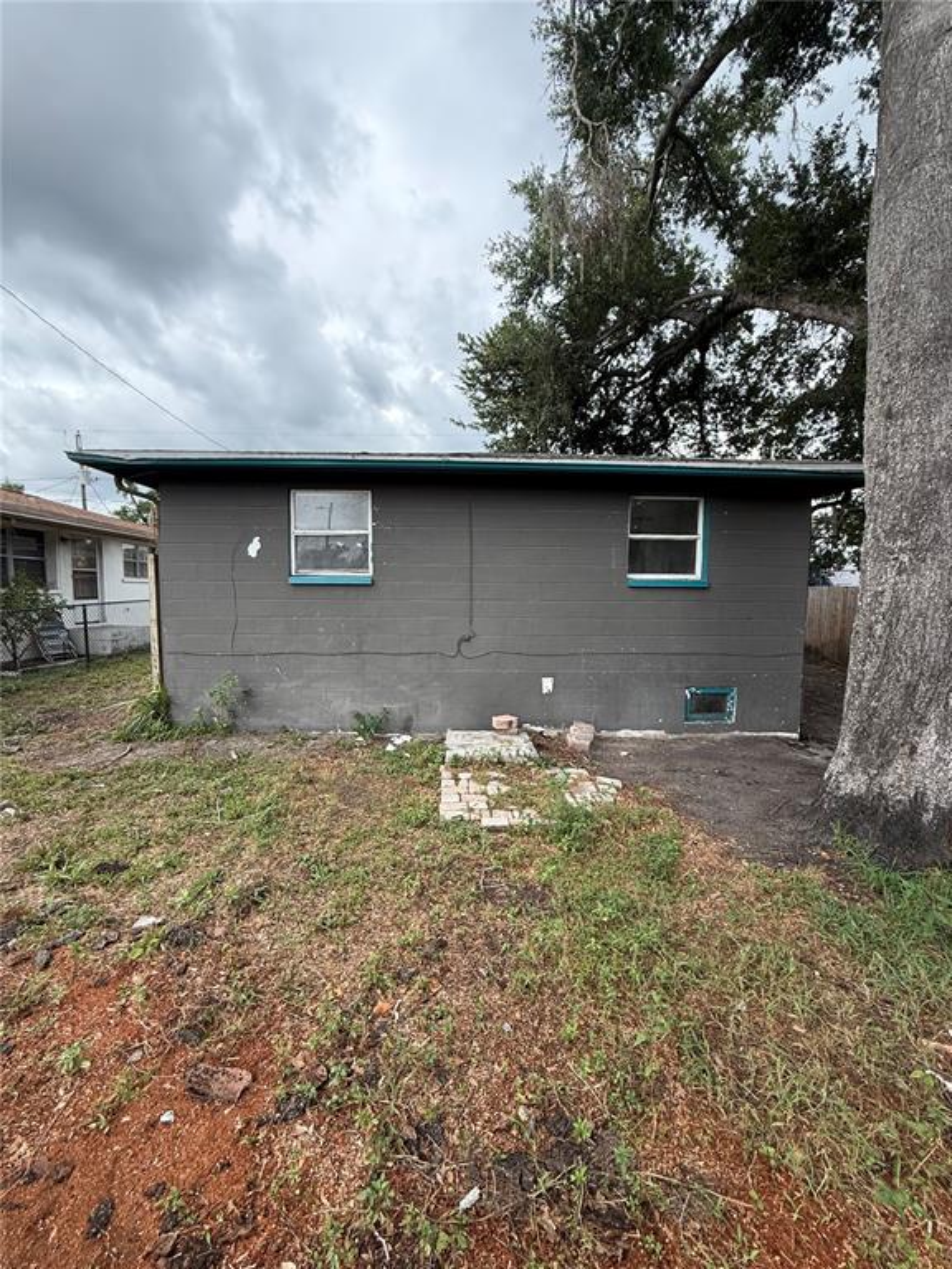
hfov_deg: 85.7
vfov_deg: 102.1
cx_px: 476
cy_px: 634
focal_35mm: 14
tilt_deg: -3.2
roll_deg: +0.4
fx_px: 513
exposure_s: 1/229
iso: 64
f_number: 2.2
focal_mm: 2.22
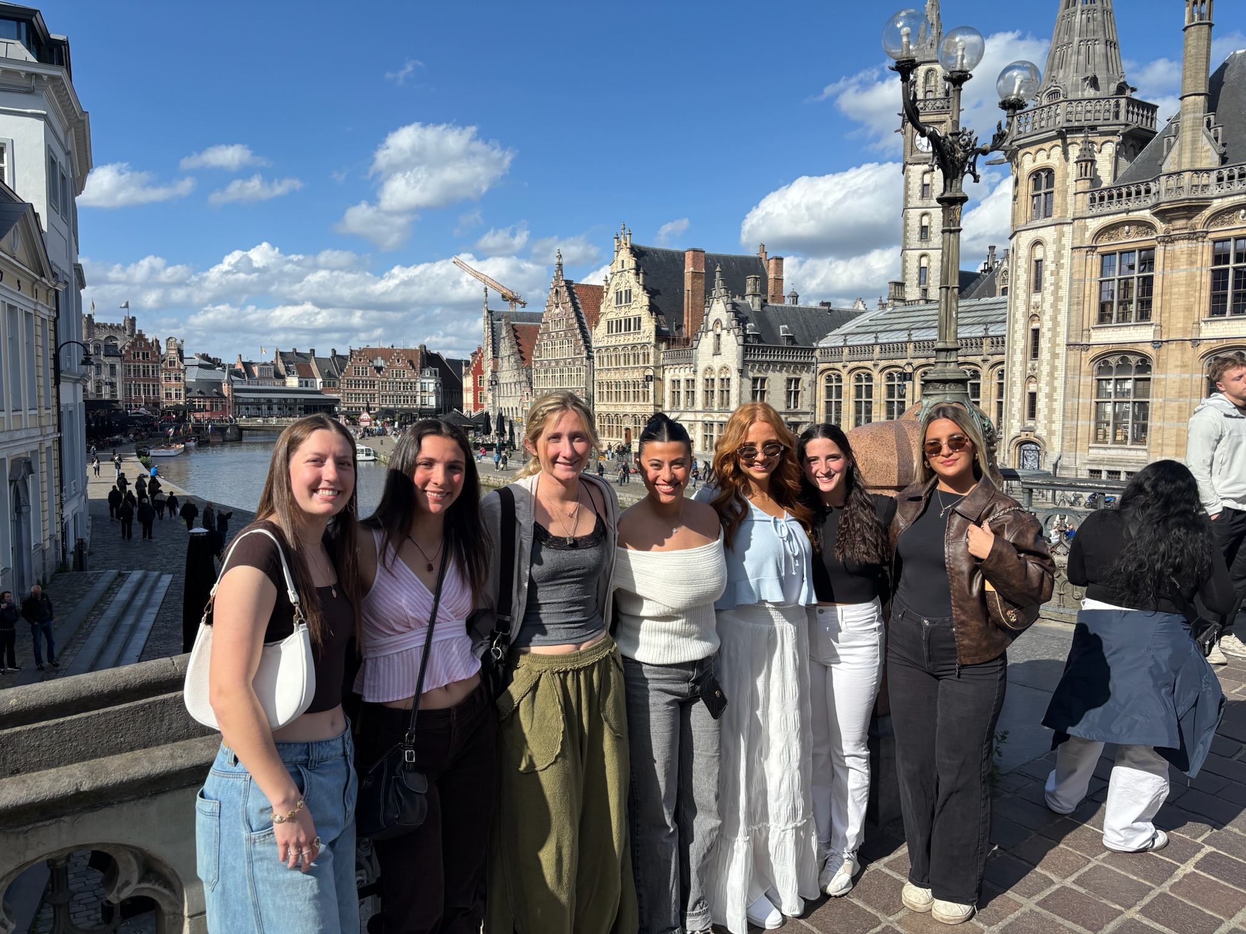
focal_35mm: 26
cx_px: 623
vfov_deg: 53.1
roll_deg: -1.3
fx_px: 936
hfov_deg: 67.3
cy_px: 467
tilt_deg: -6.3
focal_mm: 5.96
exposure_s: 1/3534
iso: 50
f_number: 1.6
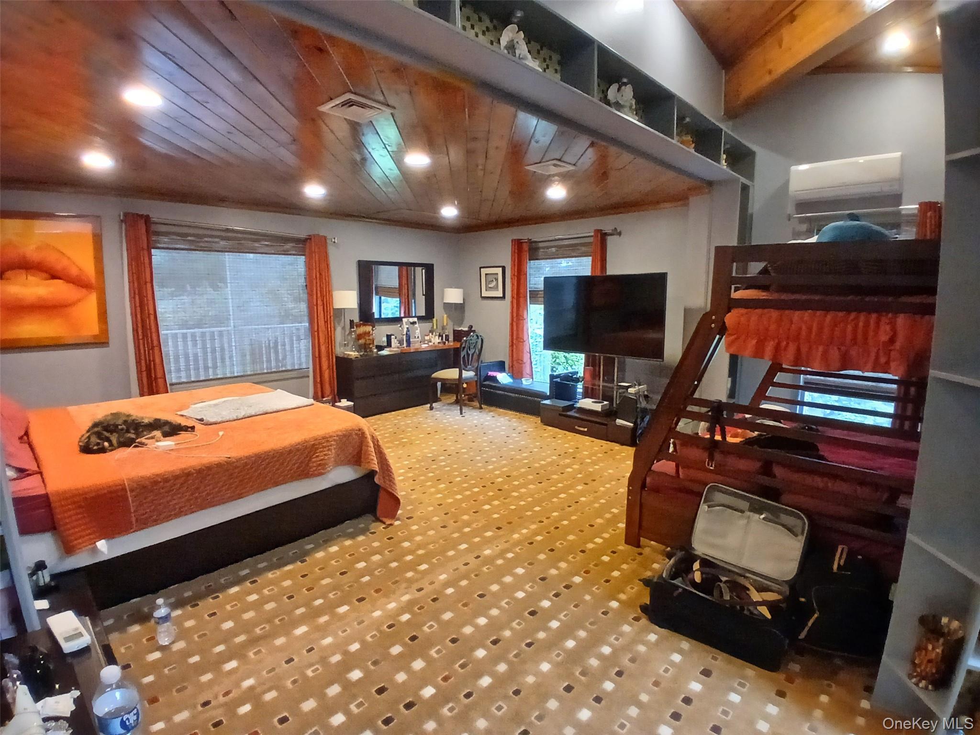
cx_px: 490
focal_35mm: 17
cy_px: 368
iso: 400
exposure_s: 1/24
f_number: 2.2
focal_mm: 1.4
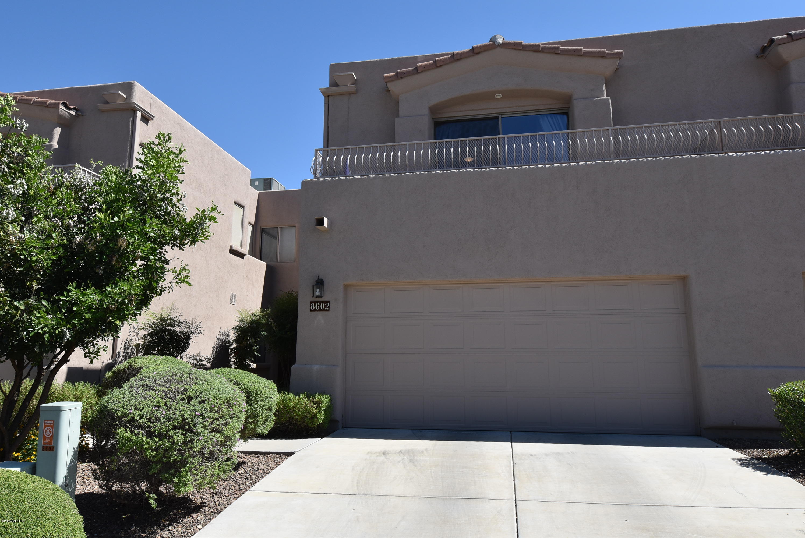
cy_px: 269
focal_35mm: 24
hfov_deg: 73.7
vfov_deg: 53.2
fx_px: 537
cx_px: 402
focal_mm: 16
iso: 200
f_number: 9
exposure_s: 1/320
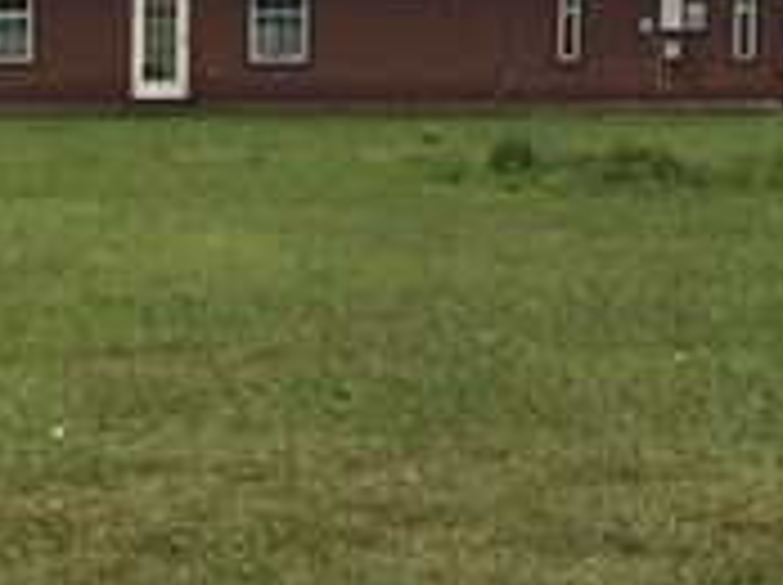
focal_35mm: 171
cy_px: 522
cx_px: -153
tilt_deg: -8.6
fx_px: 3863
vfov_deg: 8.6
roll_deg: +0.1
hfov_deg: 11.4
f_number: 2.2
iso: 25
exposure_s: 1/120
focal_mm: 4.15
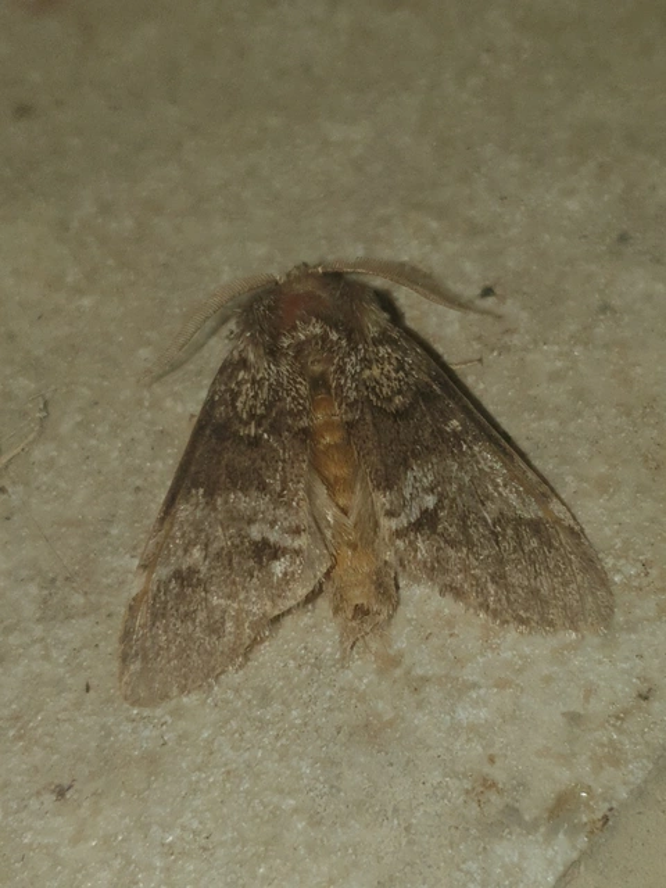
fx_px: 667
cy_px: 444
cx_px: 333
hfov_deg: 53.1
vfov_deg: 67.3
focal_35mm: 26
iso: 50
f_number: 1.5
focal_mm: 4.3
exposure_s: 1/4032
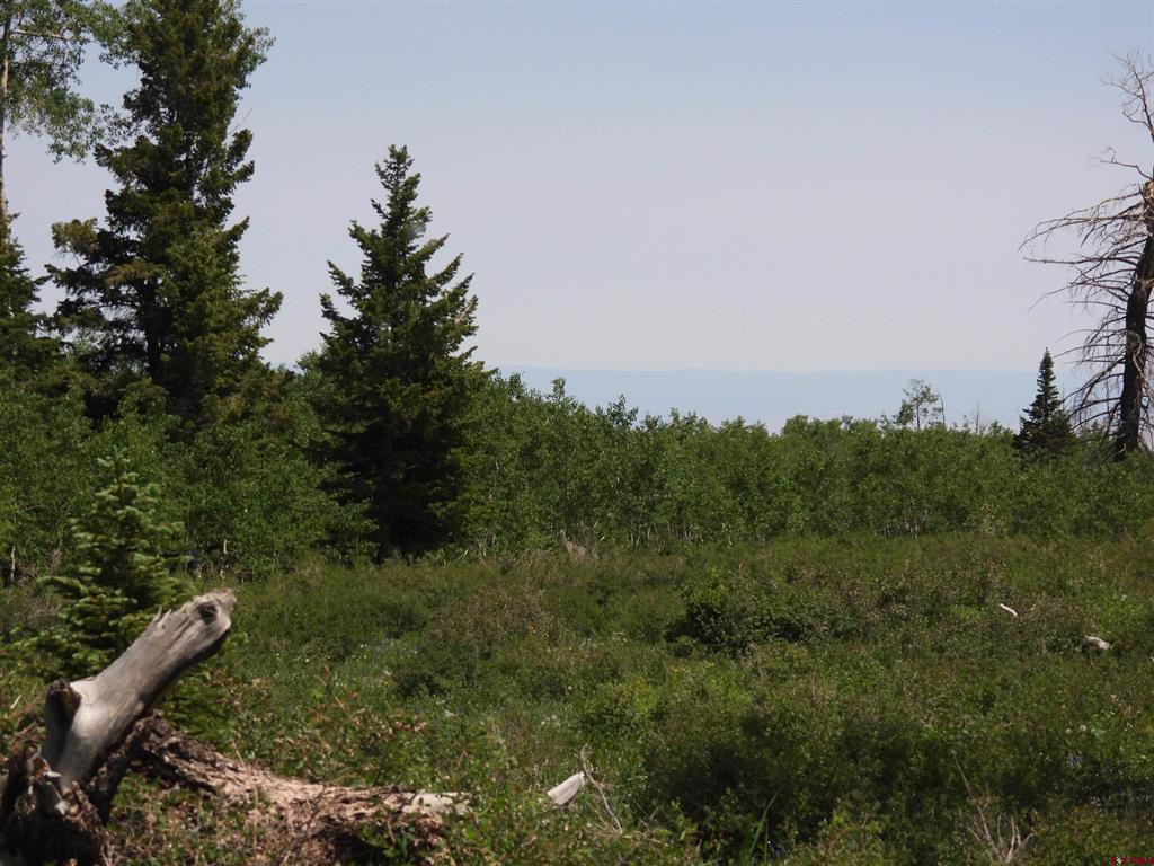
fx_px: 2334
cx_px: 577
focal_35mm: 70
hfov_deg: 27.8
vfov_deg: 21.0
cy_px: 433
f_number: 3.5
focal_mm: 12.5
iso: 100
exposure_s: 1/1600
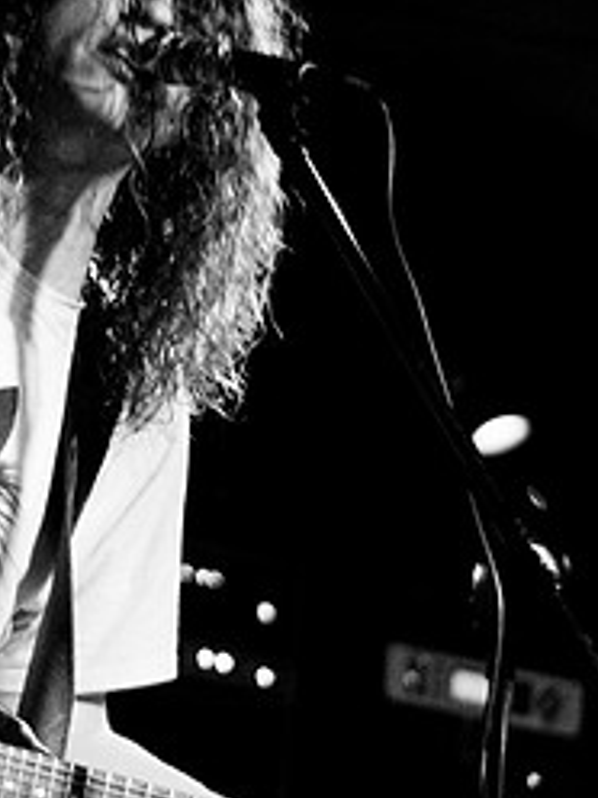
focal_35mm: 169
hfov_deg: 8.8
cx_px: 55
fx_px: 3893
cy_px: 378
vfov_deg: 11.7
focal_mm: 50
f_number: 1.8
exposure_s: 1/50
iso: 1000
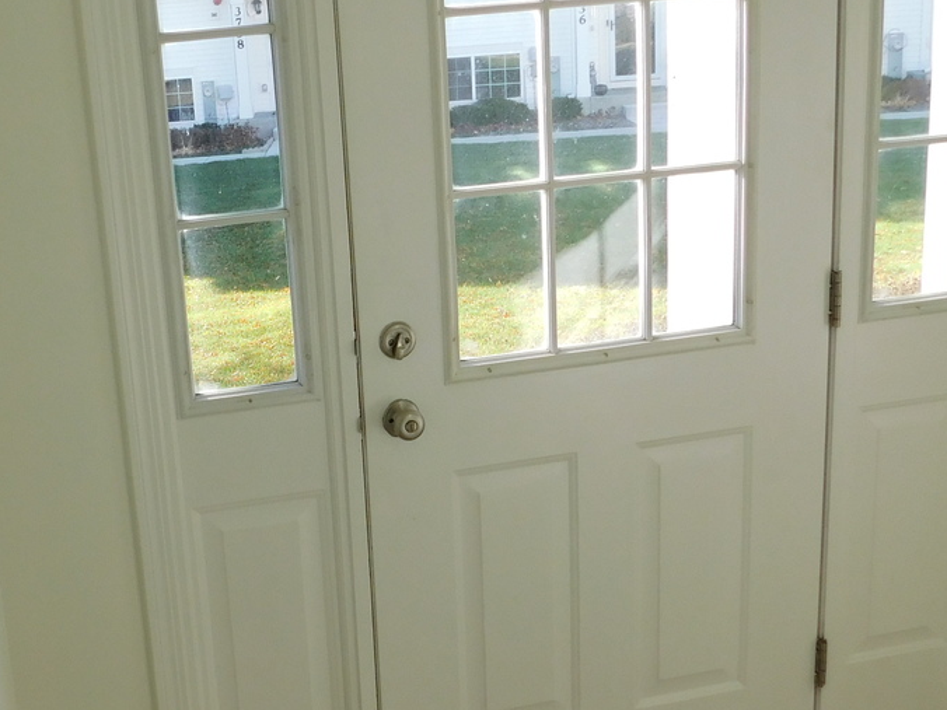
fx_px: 1341
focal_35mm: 49
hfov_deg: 38.0
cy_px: 370
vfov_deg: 29.7
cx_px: 244
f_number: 3
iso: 125
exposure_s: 1/250
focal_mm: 4
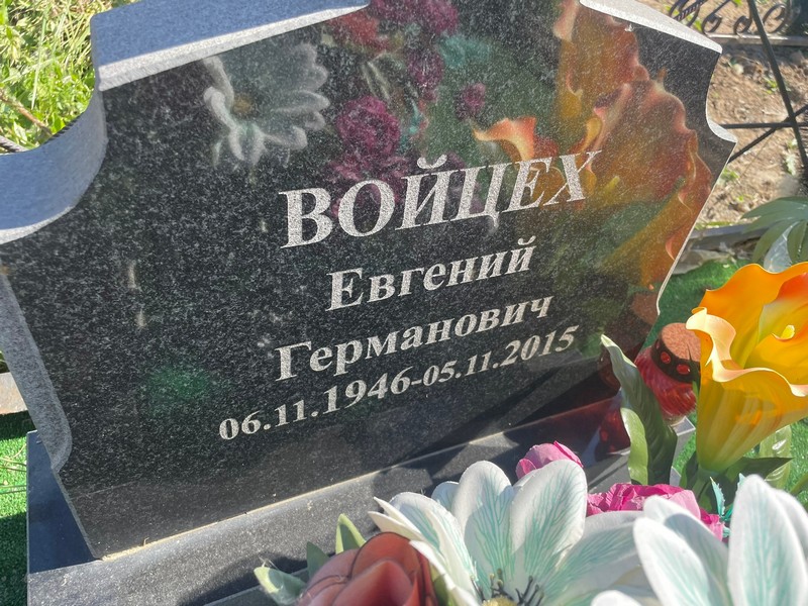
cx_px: 404
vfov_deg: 53.1
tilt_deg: -44.0
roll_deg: -14.4
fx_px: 607
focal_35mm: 26
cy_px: 303
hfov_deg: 67.3
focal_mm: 4.2
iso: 32
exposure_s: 1/836
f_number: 1.6
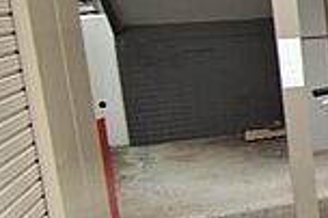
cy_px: 41
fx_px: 573
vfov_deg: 21.2
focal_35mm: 63
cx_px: 572
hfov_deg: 21.9
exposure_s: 1/30
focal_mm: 10
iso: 100
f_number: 4
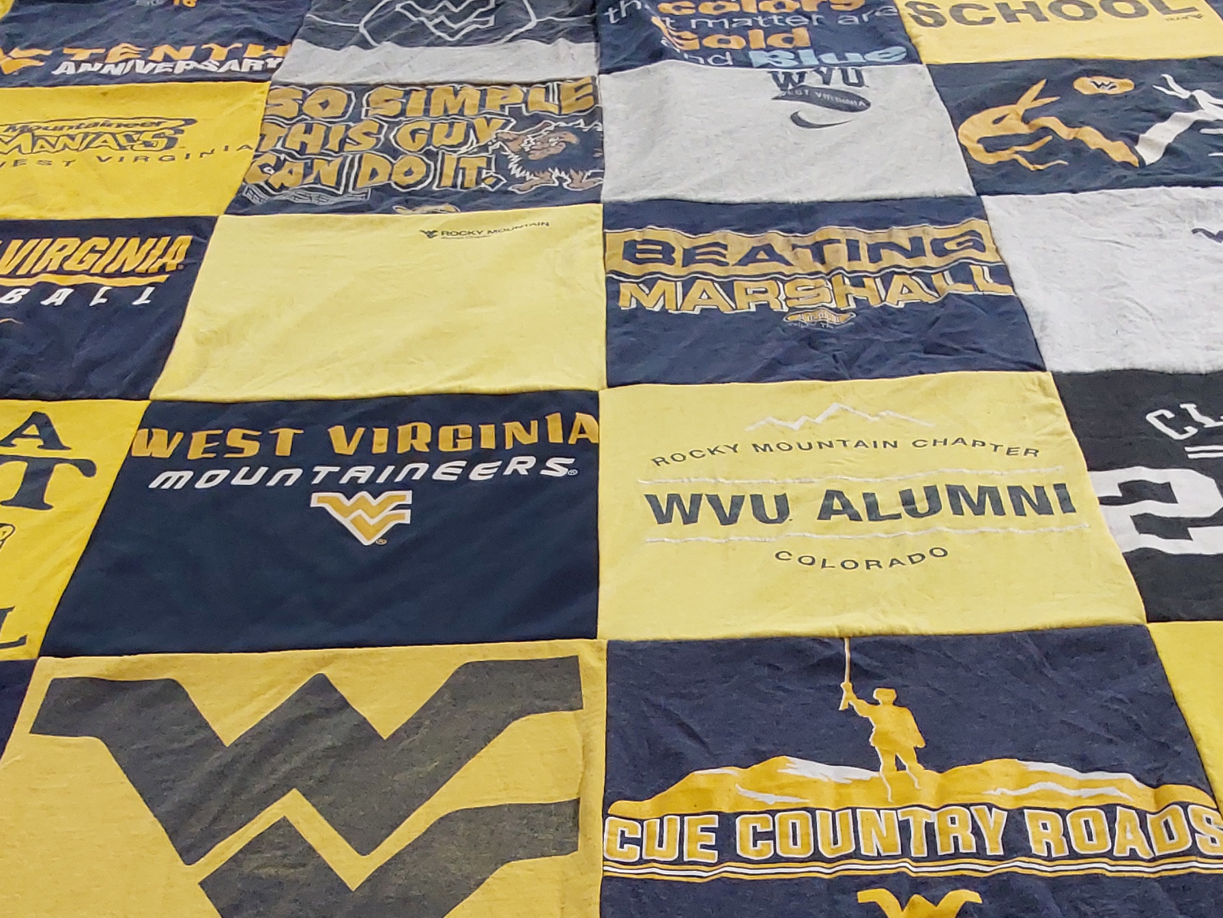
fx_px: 1802
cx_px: 650
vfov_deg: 27.5
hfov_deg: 37.5
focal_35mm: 51
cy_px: 829
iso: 125
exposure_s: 1/60
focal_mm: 2.91
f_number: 1.9
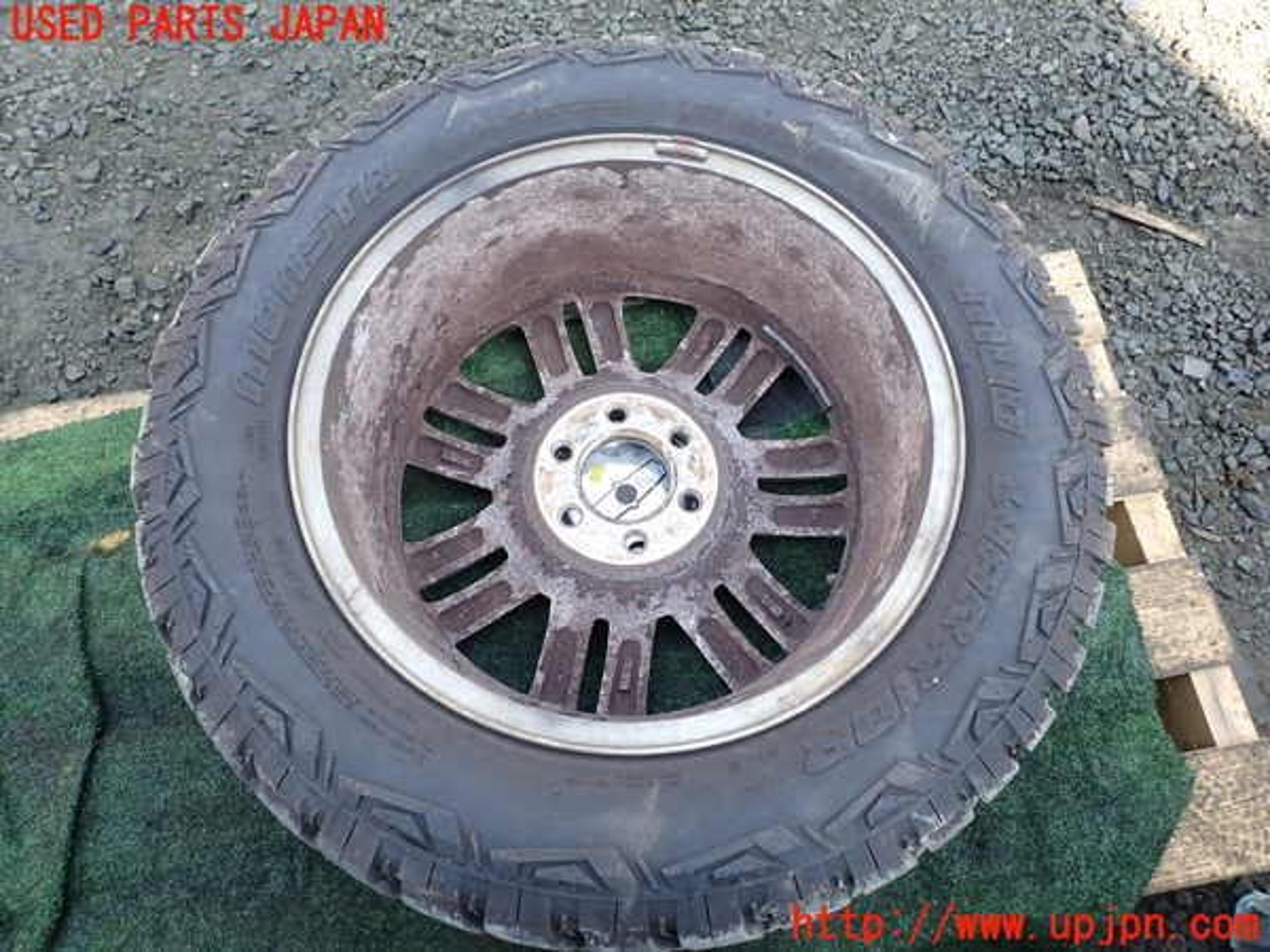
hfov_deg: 69.4
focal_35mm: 25
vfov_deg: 54.9
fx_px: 917
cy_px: 476
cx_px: 635
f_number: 2.8
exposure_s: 1/100
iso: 100
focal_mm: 4.5
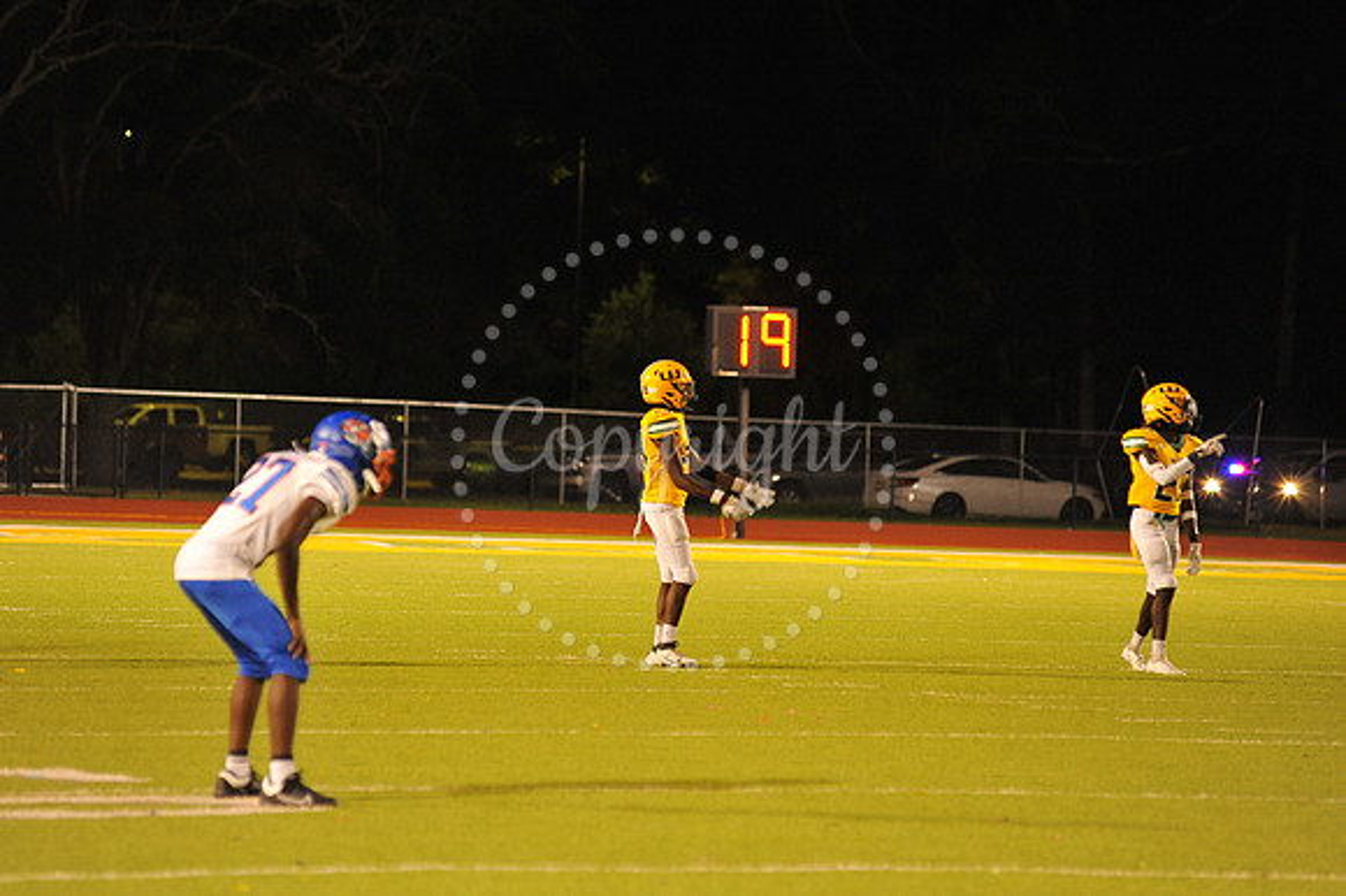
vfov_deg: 6.9
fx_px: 7473
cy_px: 448
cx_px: 673
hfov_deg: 10.3
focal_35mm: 200
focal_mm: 200
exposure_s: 1/160
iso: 3200
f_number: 4
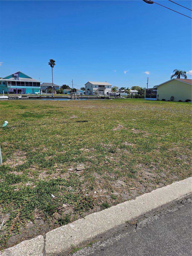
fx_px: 170
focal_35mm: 23
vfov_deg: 73.9
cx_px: 96
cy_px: 128
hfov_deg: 58.9
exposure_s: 1/1182
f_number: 1.7
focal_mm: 6.3
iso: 10
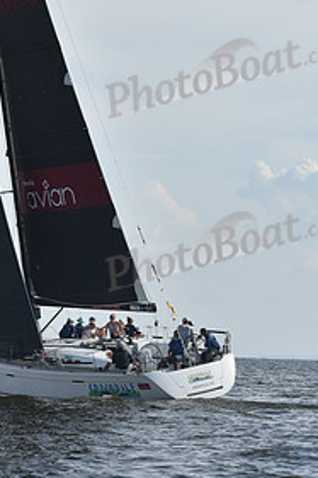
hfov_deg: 7.2
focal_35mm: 190
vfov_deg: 10.7
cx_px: 18
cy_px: 10
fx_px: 2520
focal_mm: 92
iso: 250
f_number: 8
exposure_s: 1/1250
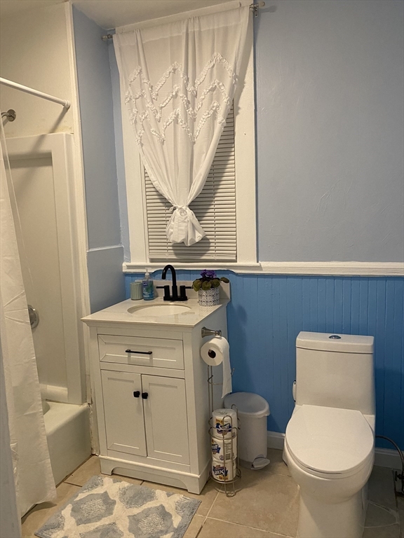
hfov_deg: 53.1
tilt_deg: -6.8
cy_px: 269
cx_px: 202
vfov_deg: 67.3
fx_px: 405
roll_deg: +1.7
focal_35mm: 26
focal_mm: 4.25
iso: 250
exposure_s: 1/60
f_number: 1.8
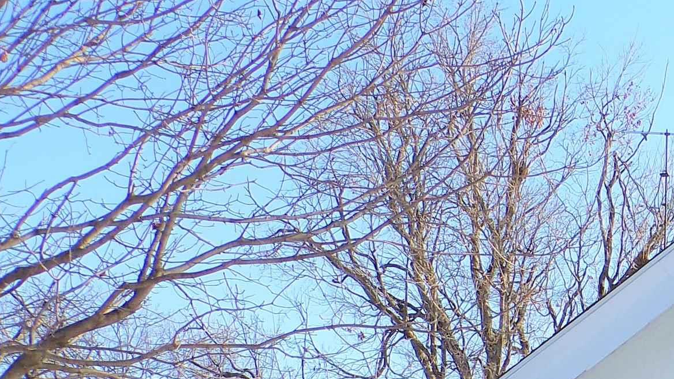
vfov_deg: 11.2
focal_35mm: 106
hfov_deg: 18.7
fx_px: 1894
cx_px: 882
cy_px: 451
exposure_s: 1/340
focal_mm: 6.6
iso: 80
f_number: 4.7
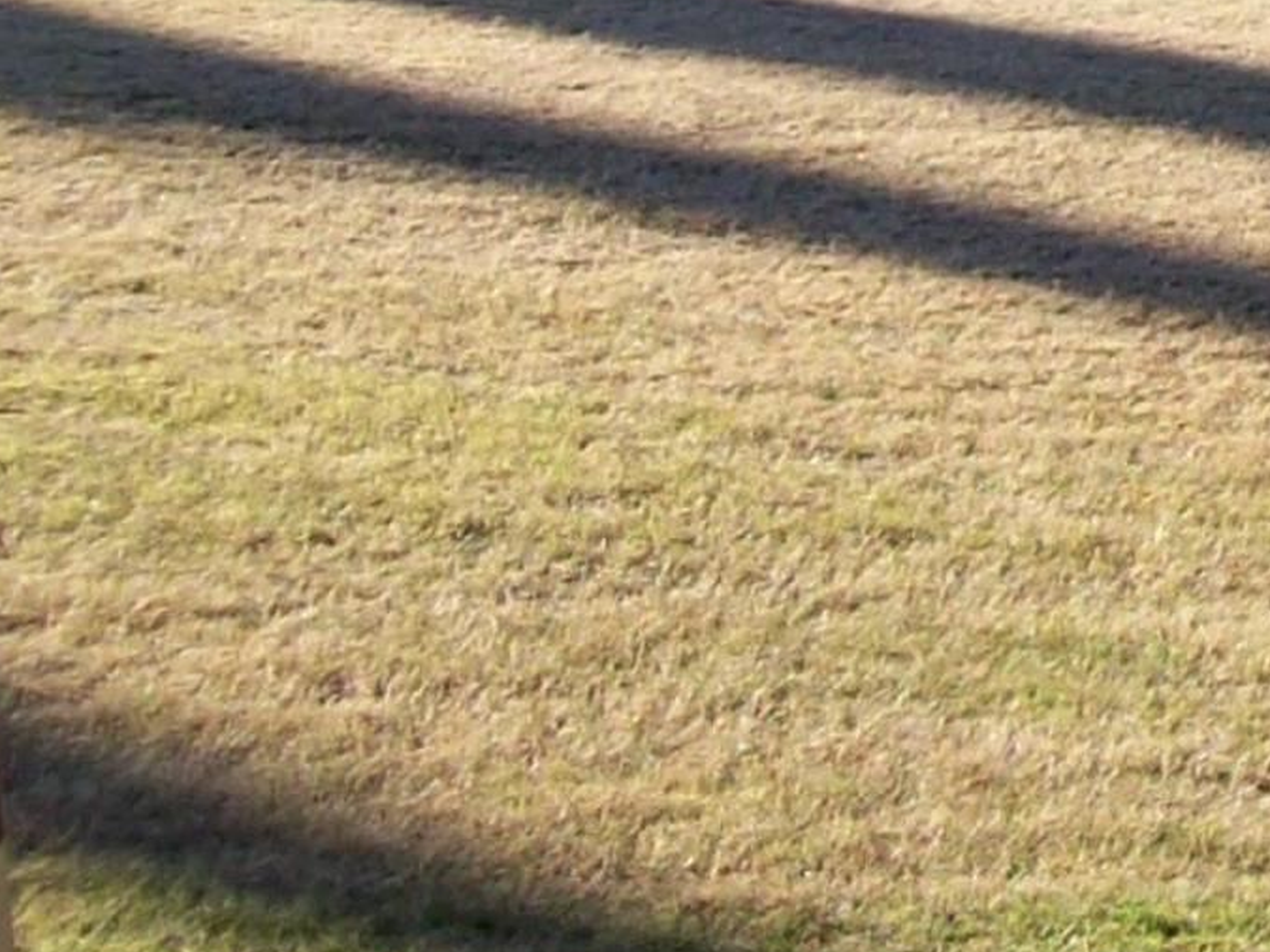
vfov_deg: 9.1
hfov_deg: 11.5
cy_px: -343
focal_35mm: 160
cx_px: 2203
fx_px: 5869
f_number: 2.7
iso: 80
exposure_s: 1/644
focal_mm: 6
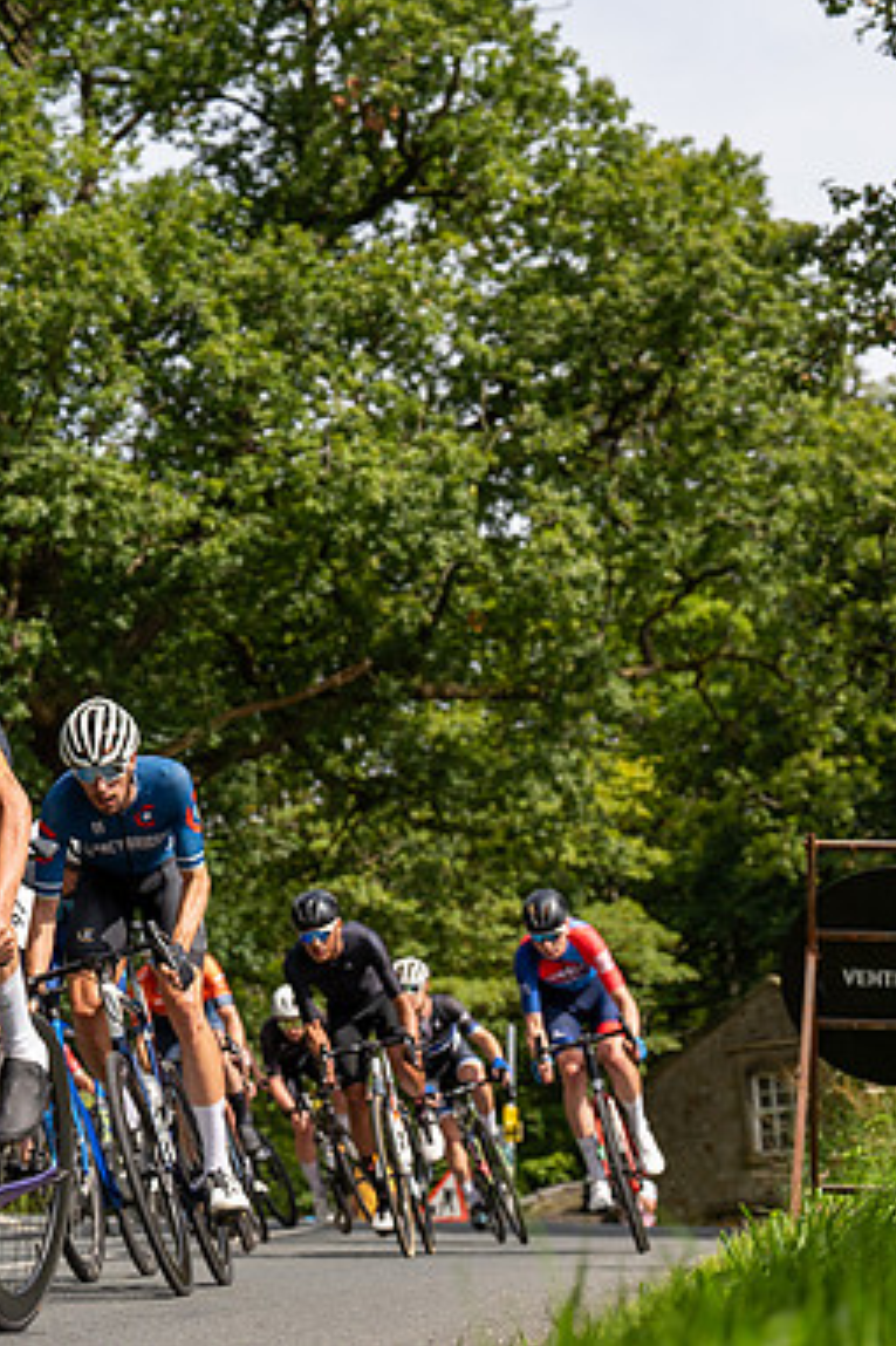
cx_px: -7
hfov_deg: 12.7
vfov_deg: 19.3
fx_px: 3961
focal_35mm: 106
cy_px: 669
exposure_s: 1/1000
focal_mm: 70
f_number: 5
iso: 200
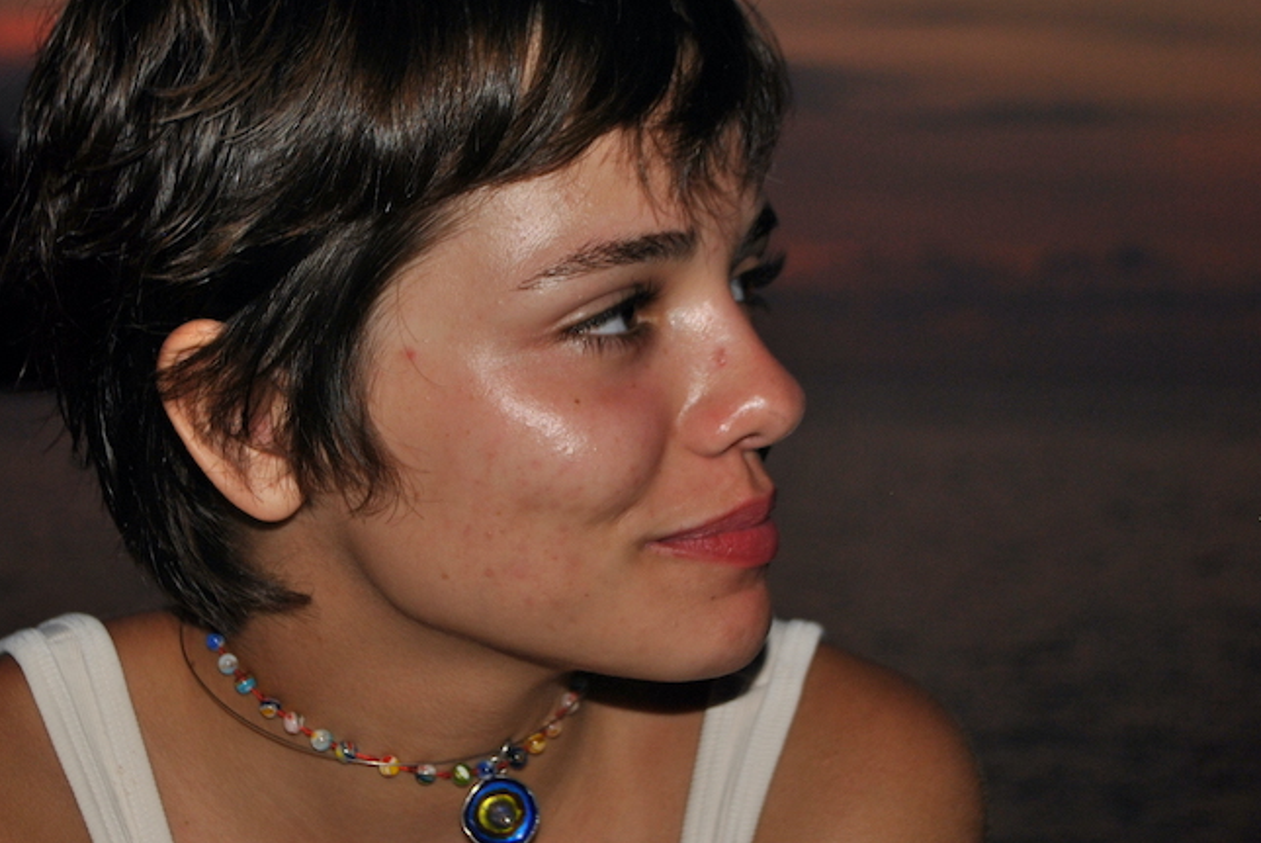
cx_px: 493
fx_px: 2839
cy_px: 472
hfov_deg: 25.0
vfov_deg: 16.9
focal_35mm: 81
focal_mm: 34
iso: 200
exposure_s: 1/60
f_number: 5
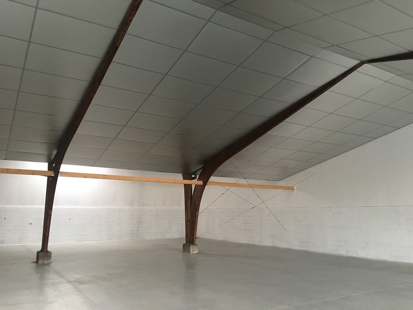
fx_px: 346
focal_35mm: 29
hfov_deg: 61.7
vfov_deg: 48.2
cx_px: 206
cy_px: 155
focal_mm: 4.15
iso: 200
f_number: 2.2
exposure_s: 1/33
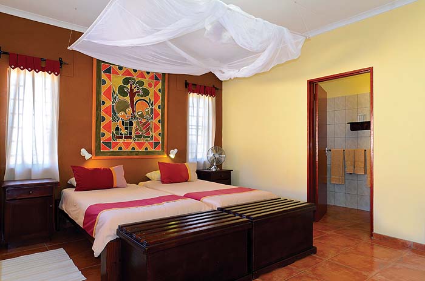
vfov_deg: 59.3
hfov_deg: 81.3
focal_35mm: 21
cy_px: 140
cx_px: 212
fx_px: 247
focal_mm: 14
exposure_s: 1/5
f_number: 10
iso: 200
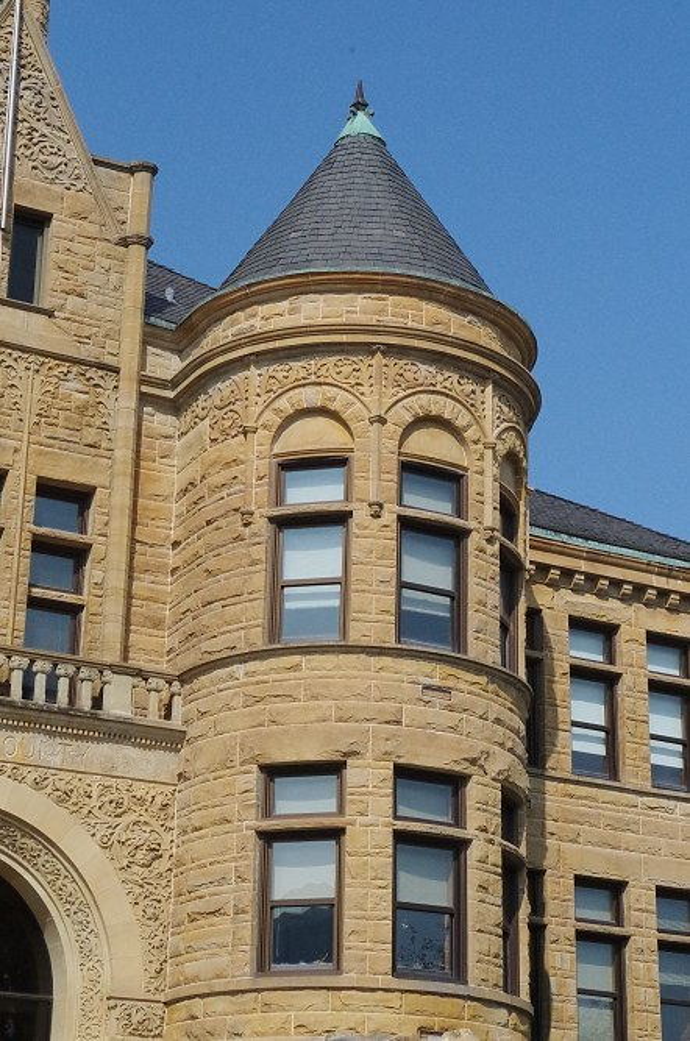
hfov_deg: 18.1
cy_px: 520
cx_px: 345
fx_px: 2165
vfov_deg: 27.0
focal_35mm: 75
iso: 3200
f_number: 14
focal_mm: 50
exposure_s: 1/2500
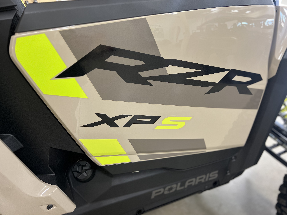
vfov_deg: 53.1
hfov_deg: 67.3
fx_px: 216
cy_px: 108
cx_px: 144
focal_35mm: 26
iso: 160
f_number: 1.5
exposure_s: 1/60
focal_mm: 5.7
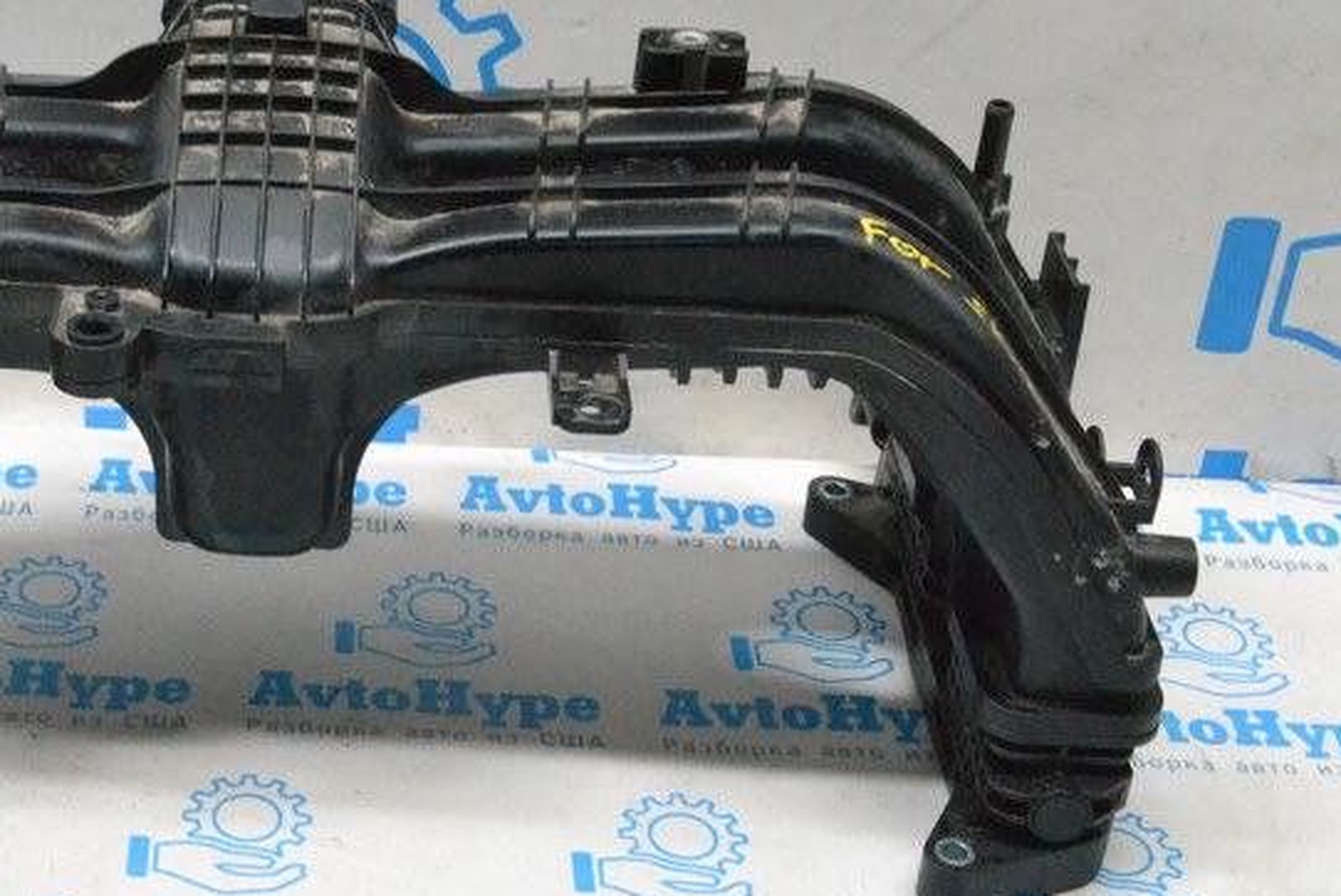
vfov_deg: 20.0
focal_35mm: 68
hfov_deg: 28.9
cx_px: 238
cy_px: 328
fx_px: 2534
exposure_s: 1/160
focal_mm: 24
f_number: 9
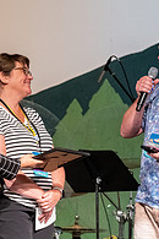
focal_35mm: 484
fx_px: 3206
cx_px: 26
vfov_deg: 4.3
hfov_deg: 2.8
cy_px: 219
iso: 2500
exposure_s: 1/210
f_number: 2.8
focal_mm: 140
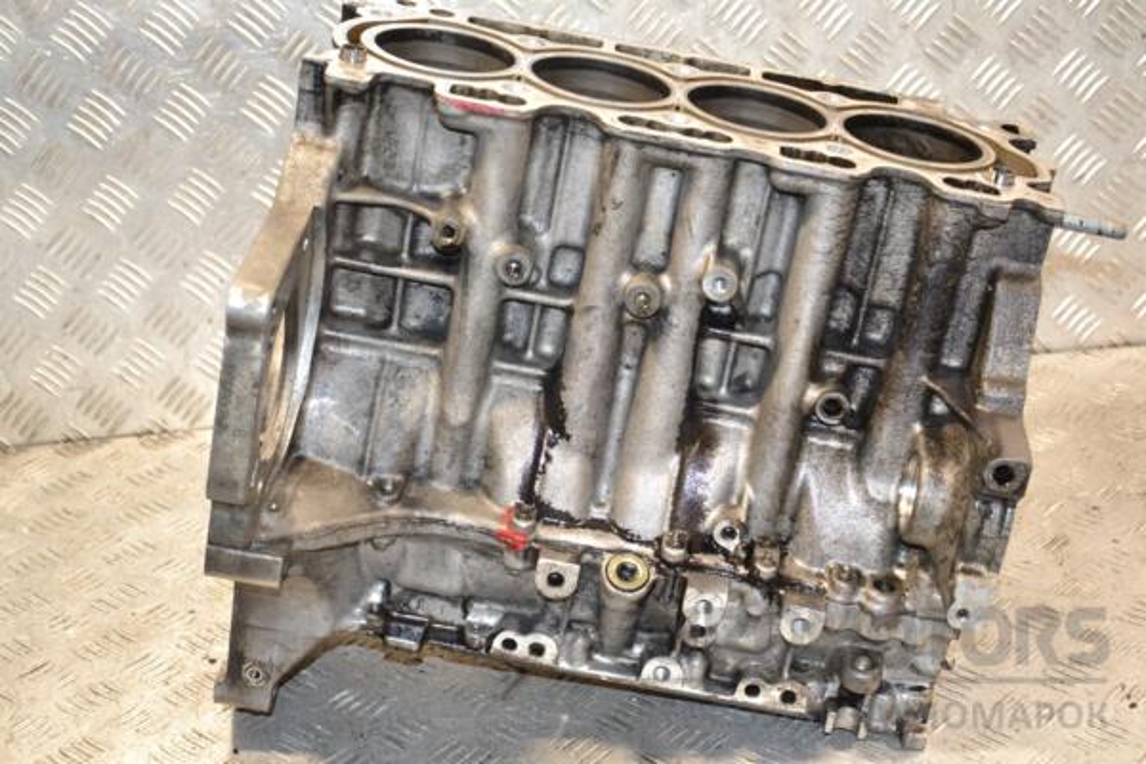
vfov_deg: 21.6
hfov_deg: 31.9
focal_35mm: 63
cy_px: 382
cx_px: 573
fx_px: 2005
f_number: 5.6
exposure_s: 1/60
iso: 800
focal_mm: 42
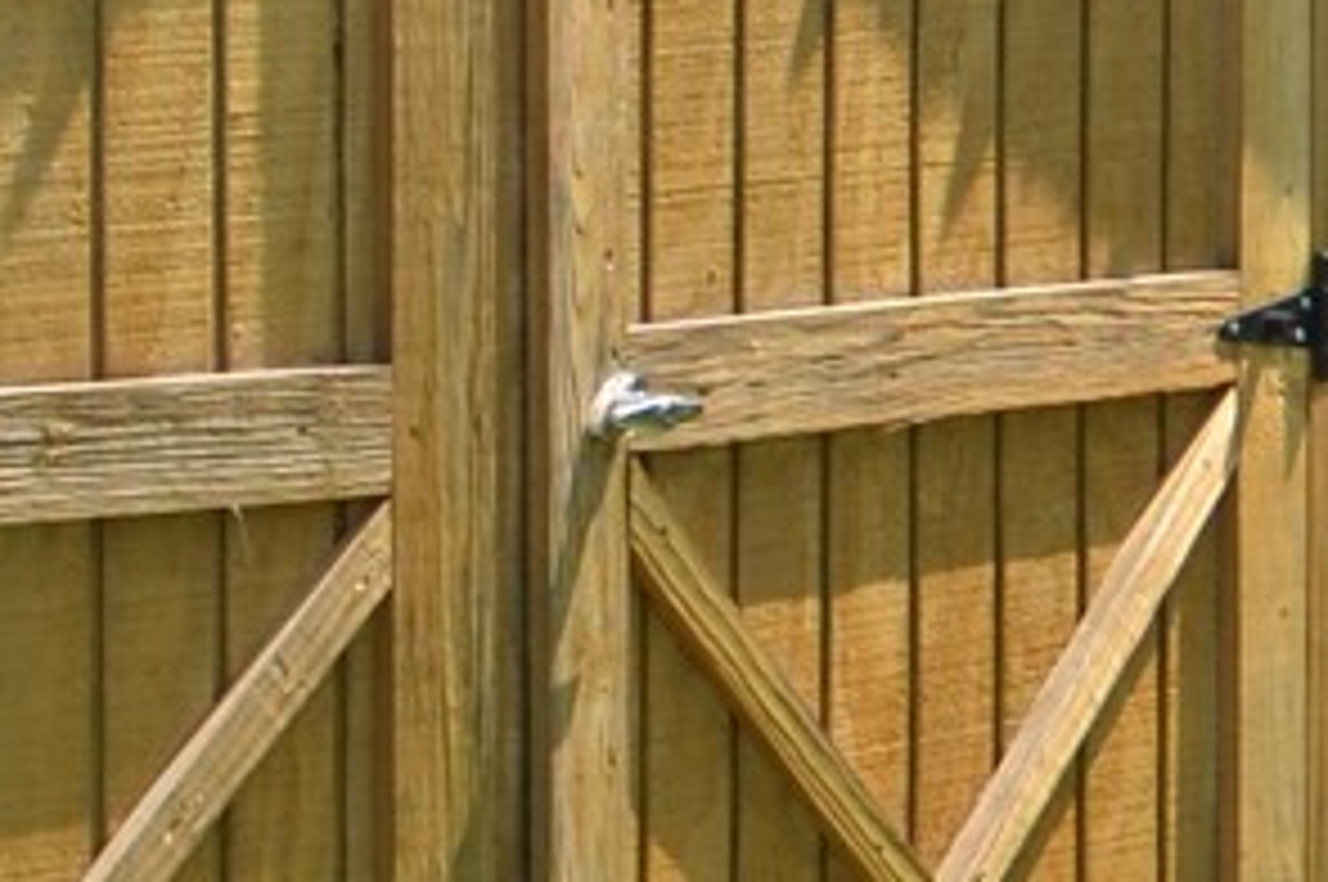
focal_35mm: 155
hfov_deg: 12.5
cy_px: -11
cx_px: -790
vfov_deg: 8.8
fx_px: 5711
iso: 140
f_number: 8
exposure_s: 1/250
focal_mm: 14
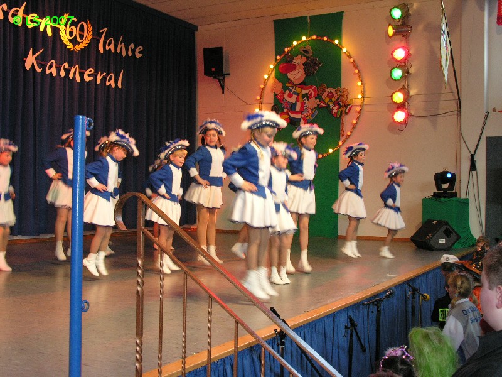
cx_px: 251
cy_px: 188
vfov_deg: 33.6
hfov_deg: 43.9
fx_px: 624
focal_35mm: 43
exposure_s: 1/31.2
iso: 200
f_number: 4.1
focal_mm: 11
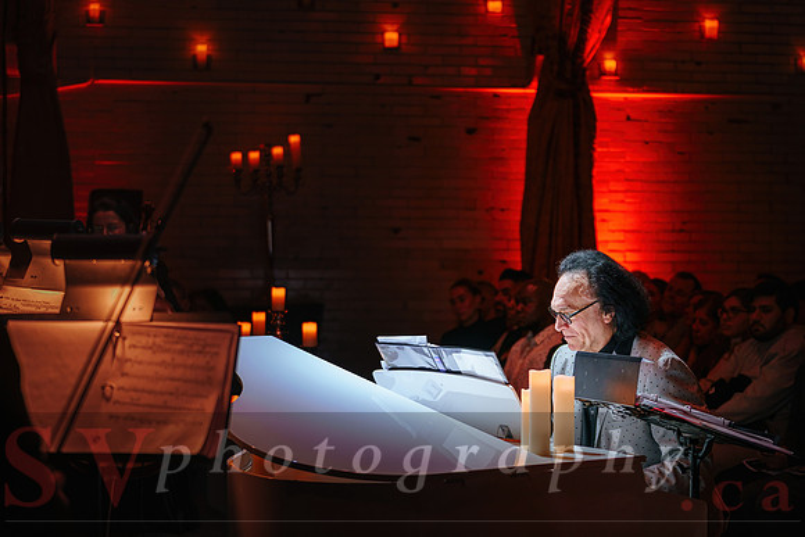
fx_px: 1566
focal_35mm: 70
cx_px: 402
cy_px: 268
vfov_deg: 19.5
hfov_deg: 28.8
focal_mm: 70
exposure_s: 1/80
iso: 1000
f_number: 2.8
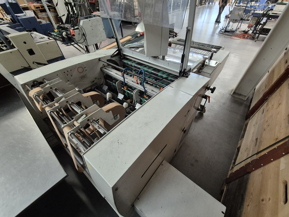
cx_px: 144
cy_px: 108
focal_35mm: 13
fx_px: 109
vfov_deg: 89.9
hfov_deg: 106.2
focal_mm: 2.2
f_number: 2.2
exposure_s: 1/50
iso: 1000
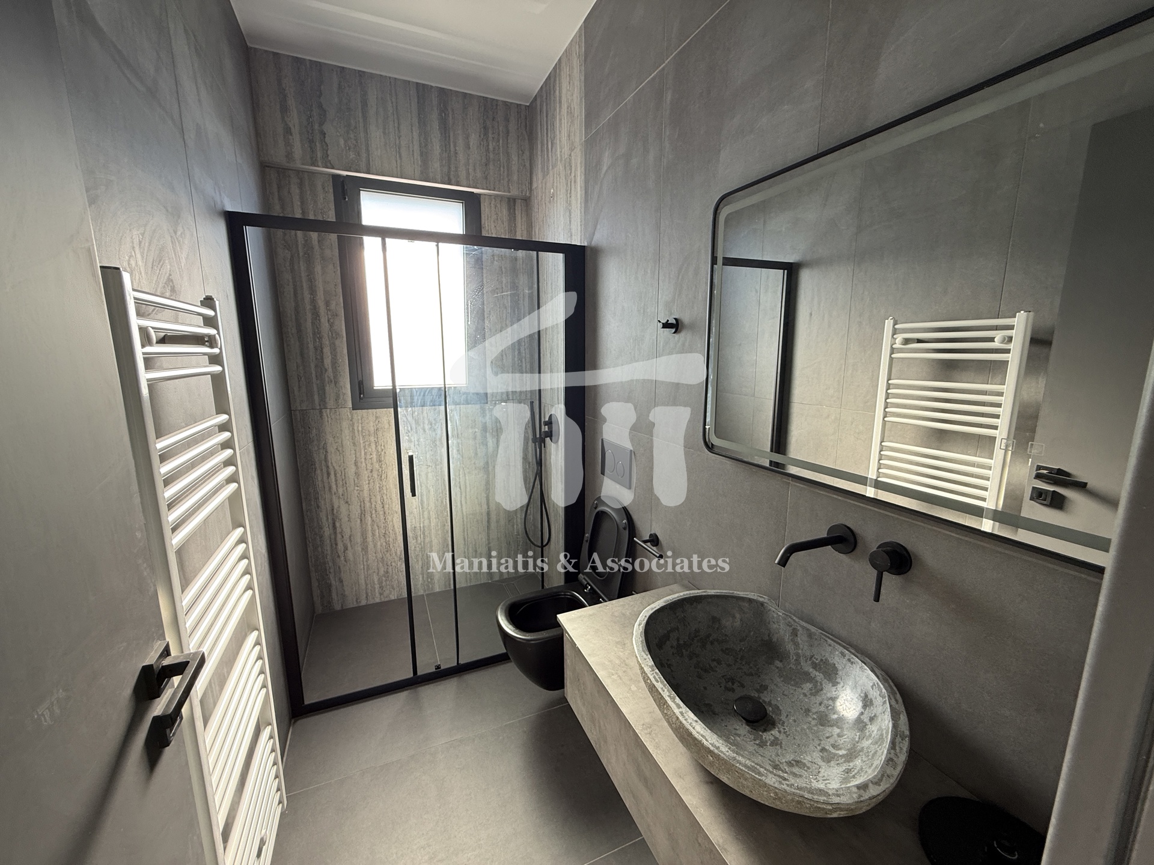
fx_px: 467
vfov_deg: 85.7
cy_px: 432
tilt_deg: -10.4
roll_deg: -0.1
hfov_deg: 102.1
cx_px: 577
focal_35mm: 14
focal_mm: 2.22
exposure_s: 1/99
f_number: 2.2
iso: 100
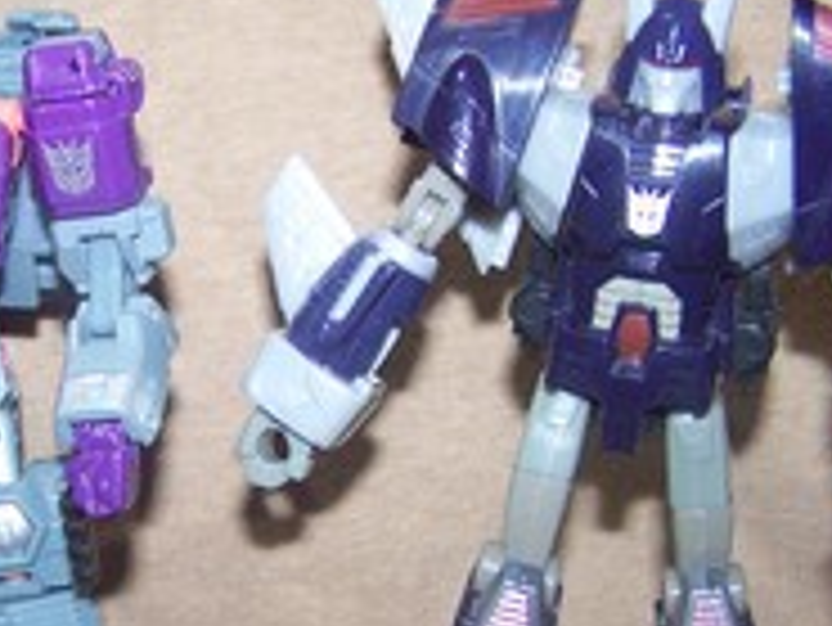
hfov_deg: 26.0
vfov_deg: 19.8
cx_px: 225
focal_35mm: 74
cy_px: 468
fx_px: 1780
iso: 80
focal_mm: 6.3
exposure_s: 1/60
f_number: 2.8
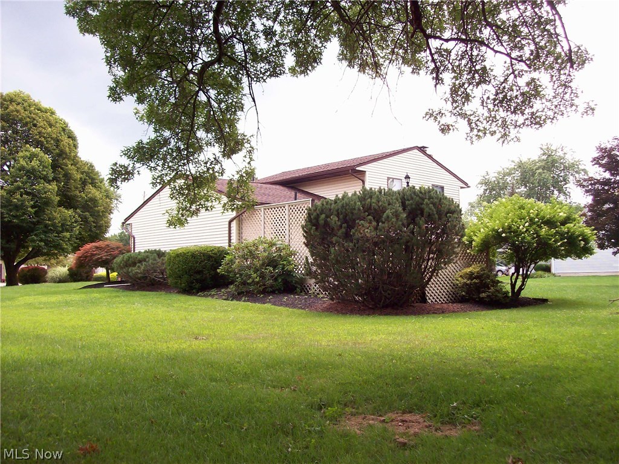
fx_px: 643
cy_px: 232
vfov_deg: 39.6
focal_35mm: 36
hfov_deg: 51.4
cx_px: 310
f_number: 2.7
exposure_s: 1/429
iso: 80
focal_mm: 6
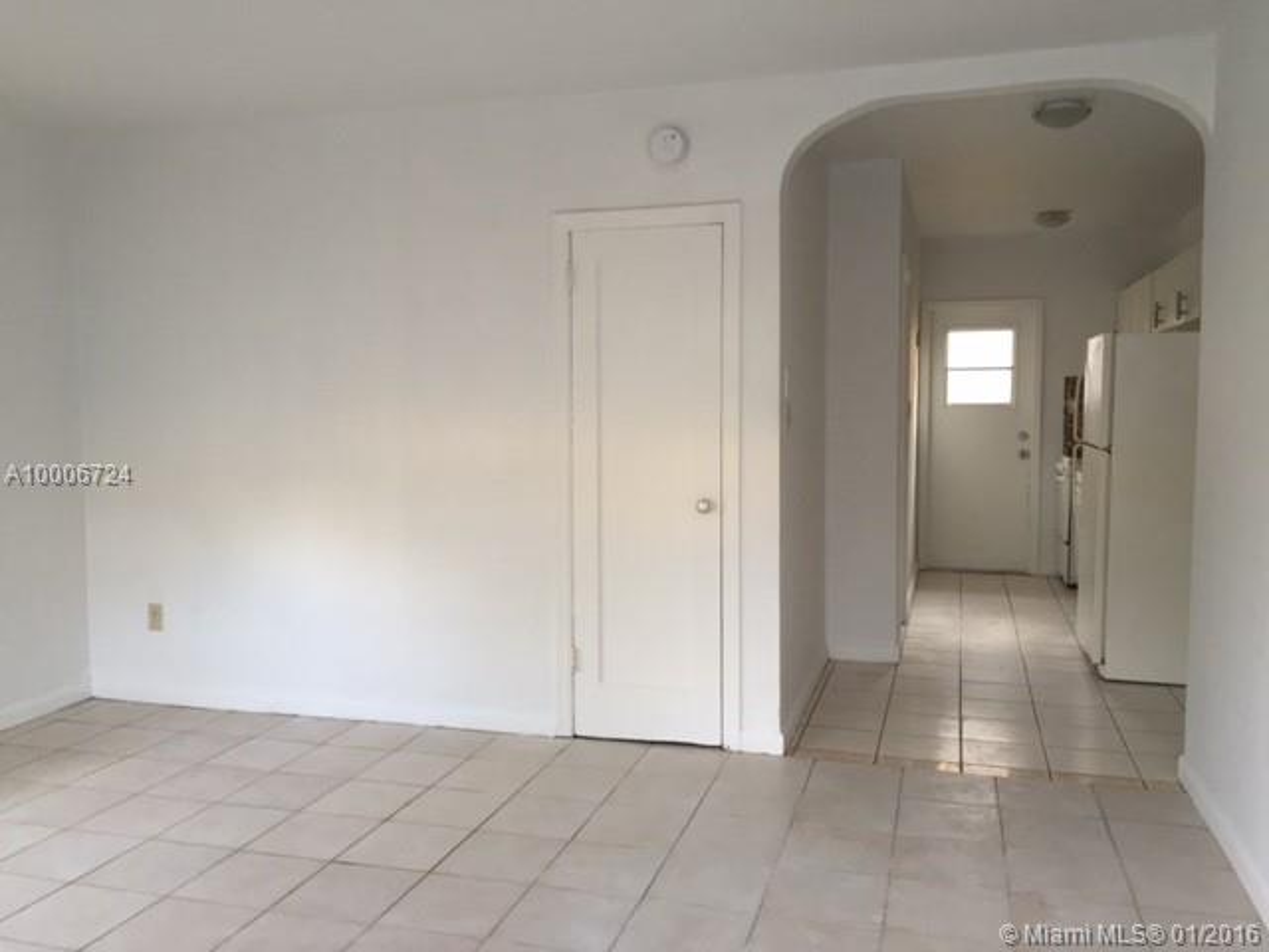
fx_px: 1063
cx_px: 634
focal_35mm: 29
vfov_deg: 48.2
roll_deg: -0.8
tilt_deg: -2.1
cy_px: 476
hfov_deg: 61.7
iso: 32
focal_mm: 4.15
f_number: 2.2
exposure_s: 1/30
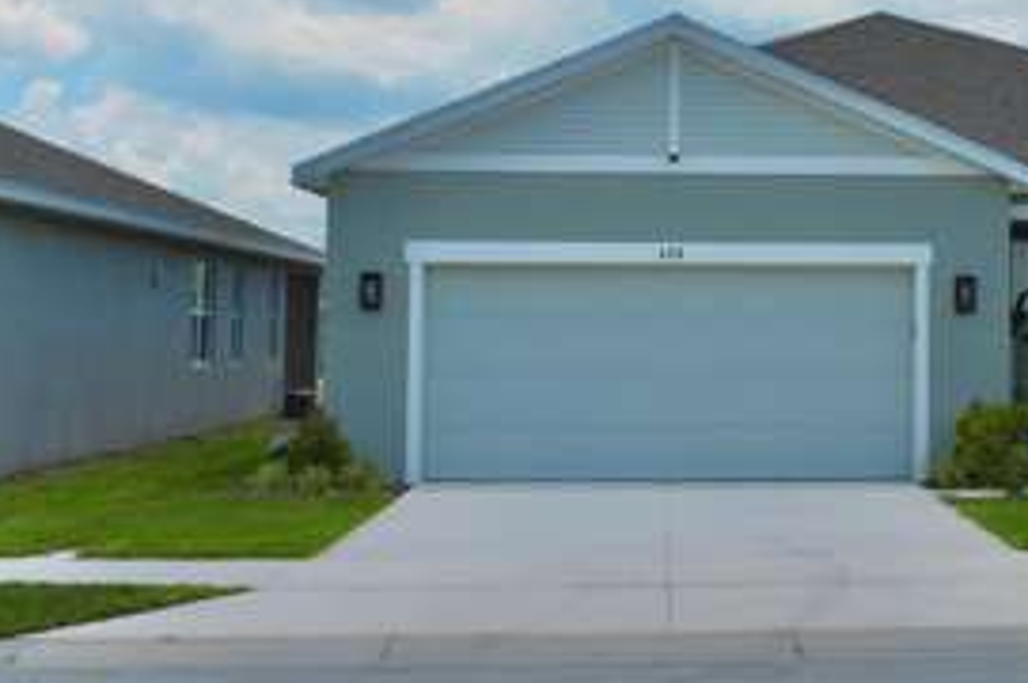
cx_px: 835
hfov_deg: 28.6
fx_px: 1968
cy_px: 135
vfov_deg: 19.5
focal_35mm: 69
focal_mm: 26
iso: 200
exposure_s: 1/320
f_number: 9
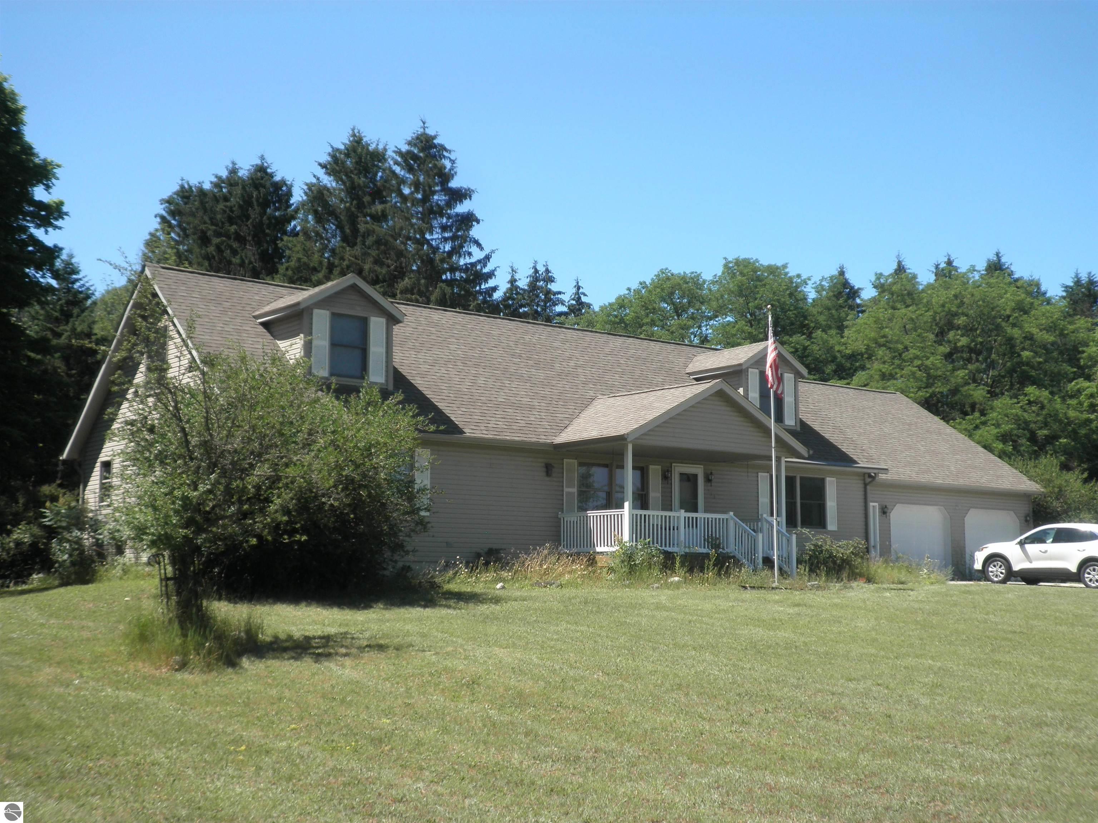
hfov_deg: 43.9
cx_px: 549
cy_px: 412
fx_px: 1364
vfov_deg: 33.6
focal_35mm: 43
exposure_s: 1/500
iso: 64
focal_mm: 7.6
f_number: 3.4
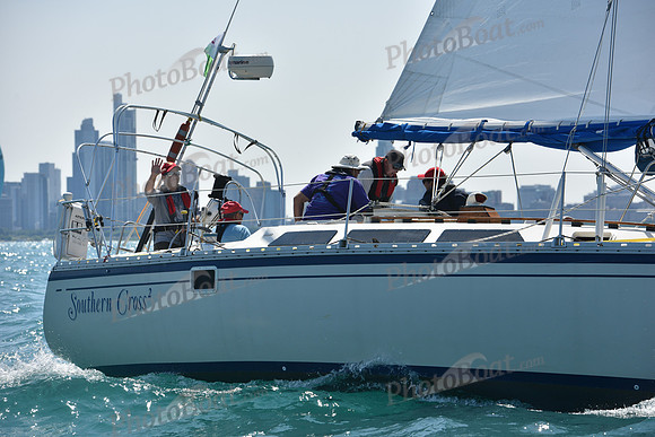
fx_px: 2730
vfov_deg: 9.2
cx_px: 328
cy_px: 218
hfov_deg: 13.7
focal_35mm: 150
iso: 250
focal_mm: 150
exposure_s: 1/1250
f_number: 8
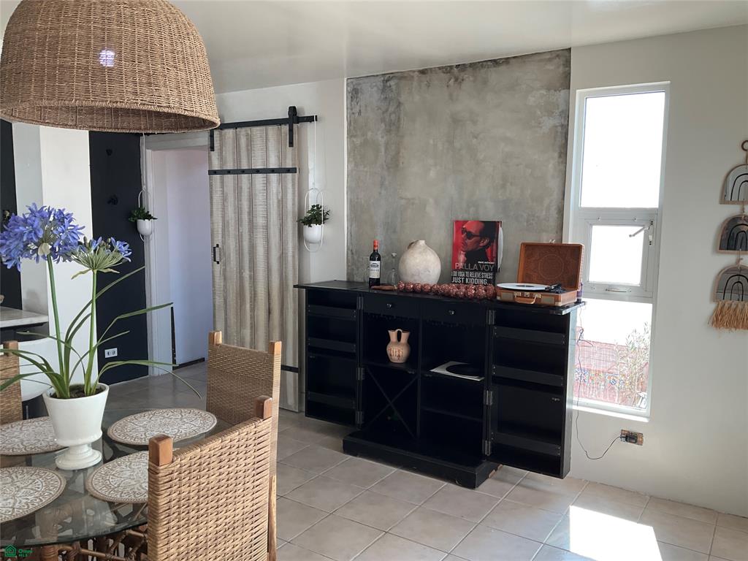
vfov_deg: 48.2
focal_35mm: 29
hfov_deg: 61.7
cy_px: 280
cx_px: 374
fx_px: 627
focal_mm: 3
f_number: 1.8
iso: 32
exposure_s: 1/120
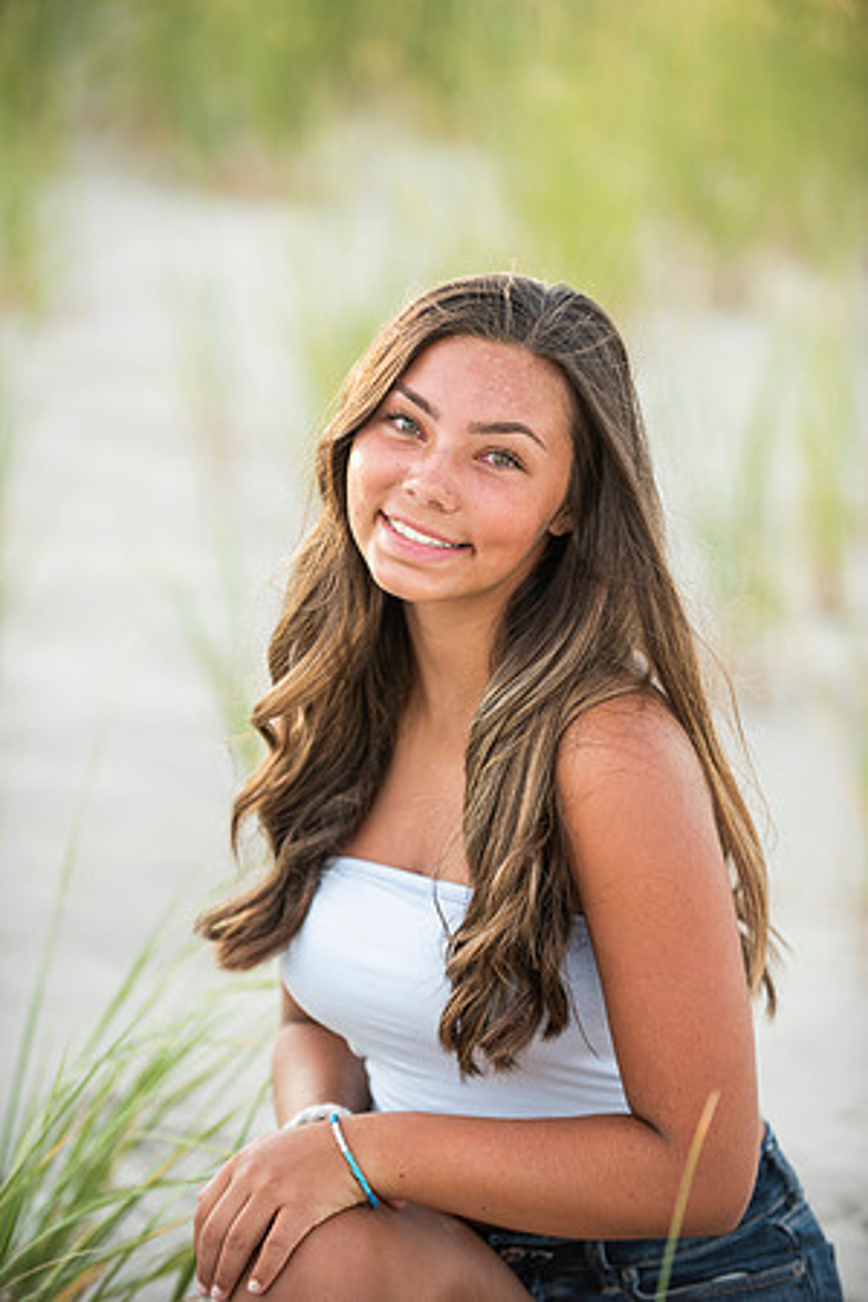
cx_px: 434
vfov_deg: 15.8
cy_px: 651
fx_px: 4701
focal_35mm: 130
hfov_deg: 10.5
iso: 250
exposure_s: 1/500
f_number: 3.2
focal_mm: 130
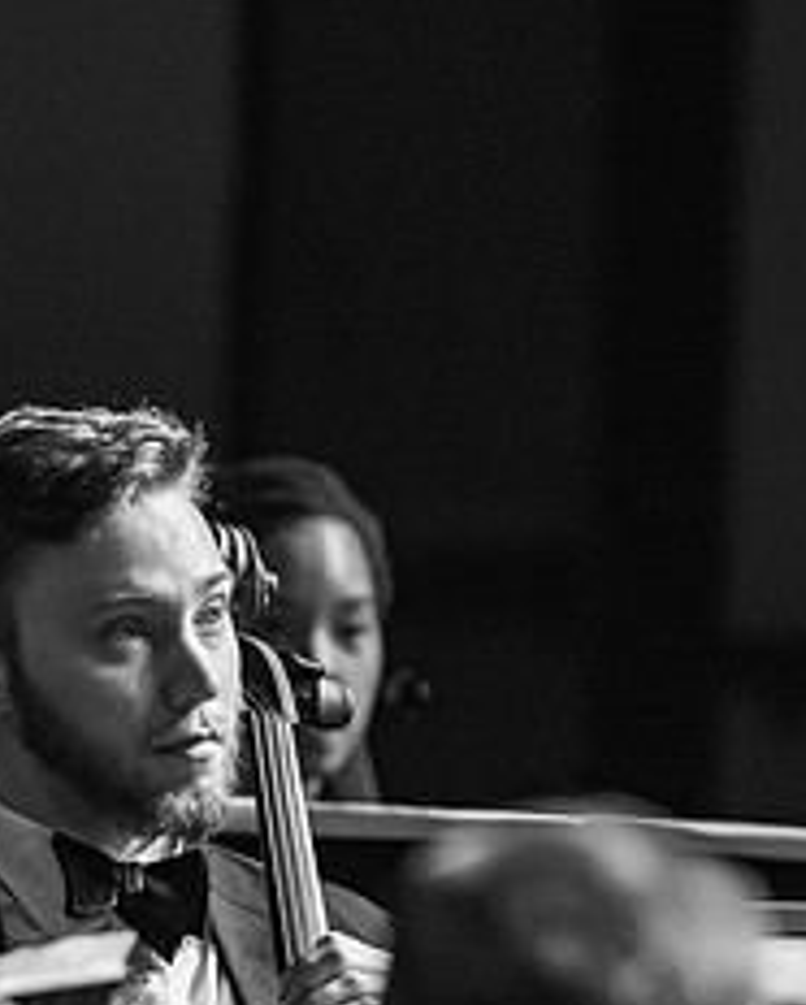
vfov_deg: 2.9
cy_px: 799
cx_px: 507
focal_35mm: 656
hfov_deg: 2.4
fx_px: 19535
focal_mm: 280
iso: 5000
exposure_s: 1/250
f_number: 4
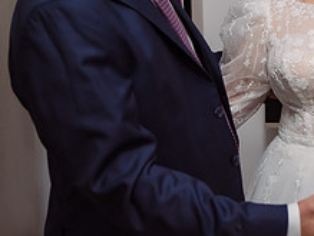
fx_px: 781
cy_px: 17
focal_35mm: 86
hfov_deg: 21.6
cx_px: 337
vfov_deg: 16.9
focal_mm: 31
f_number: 2.8
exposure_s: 1/200
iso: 1600
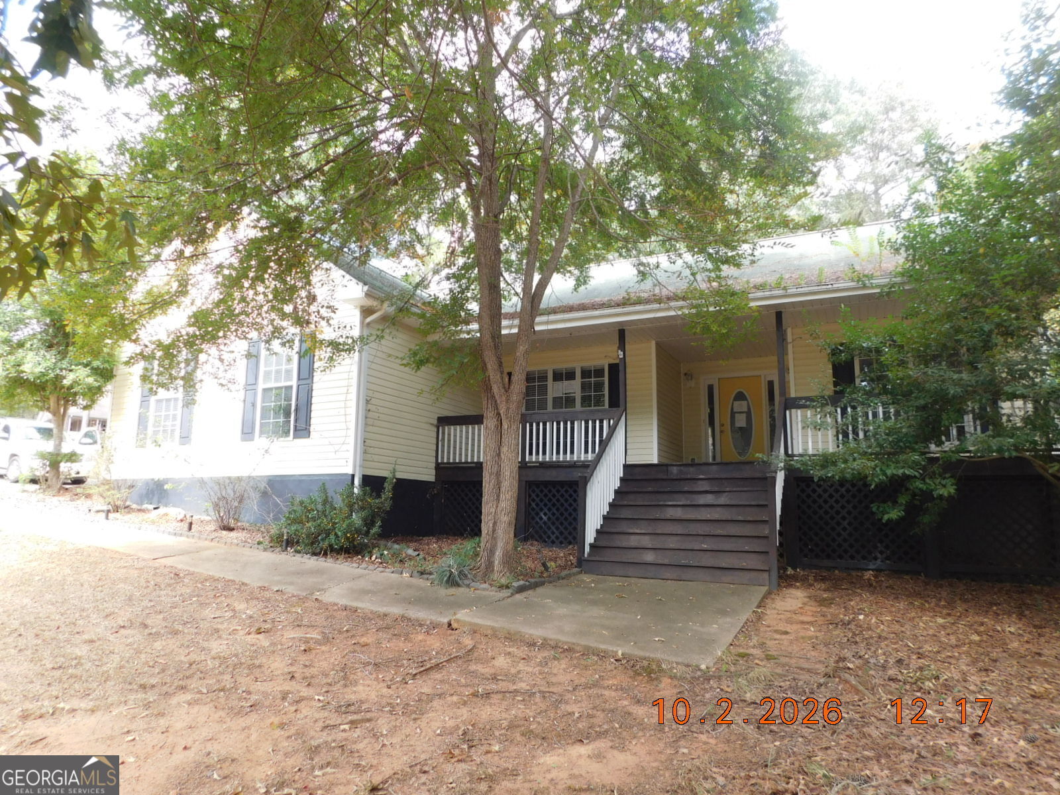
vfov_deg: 58.9
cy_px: 398
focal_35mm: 23
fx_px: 704
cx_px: 530
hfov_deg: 73.9
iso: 125
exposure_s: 1/125
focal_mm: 4
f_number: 3
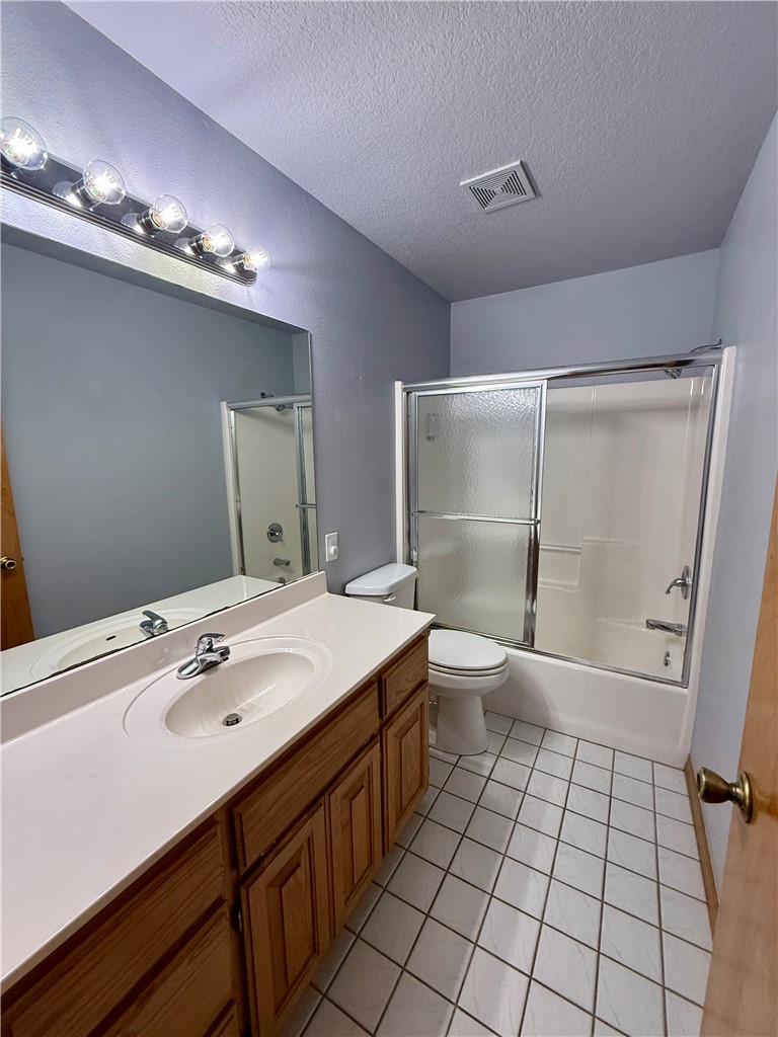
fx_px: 420
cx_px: 389
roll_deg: -0.2
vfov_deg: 102.1
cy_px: 518
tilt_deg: -8.2
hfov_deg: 85.7
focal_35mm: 14
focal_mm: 2.22
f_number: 2.2
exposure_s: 1/120
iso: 200
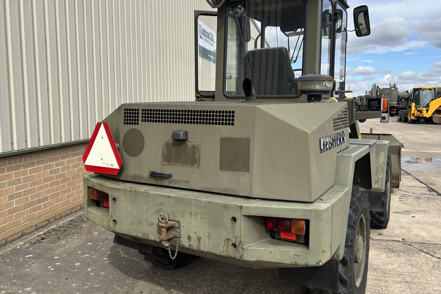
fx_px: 380
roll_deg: -1.6
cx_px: 232
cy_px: 140
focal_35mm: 31
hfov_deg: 60.2
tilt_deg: -1.6
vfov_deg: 42.3
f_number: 1.5
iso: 50
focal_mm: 5.7
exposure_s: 1/2762
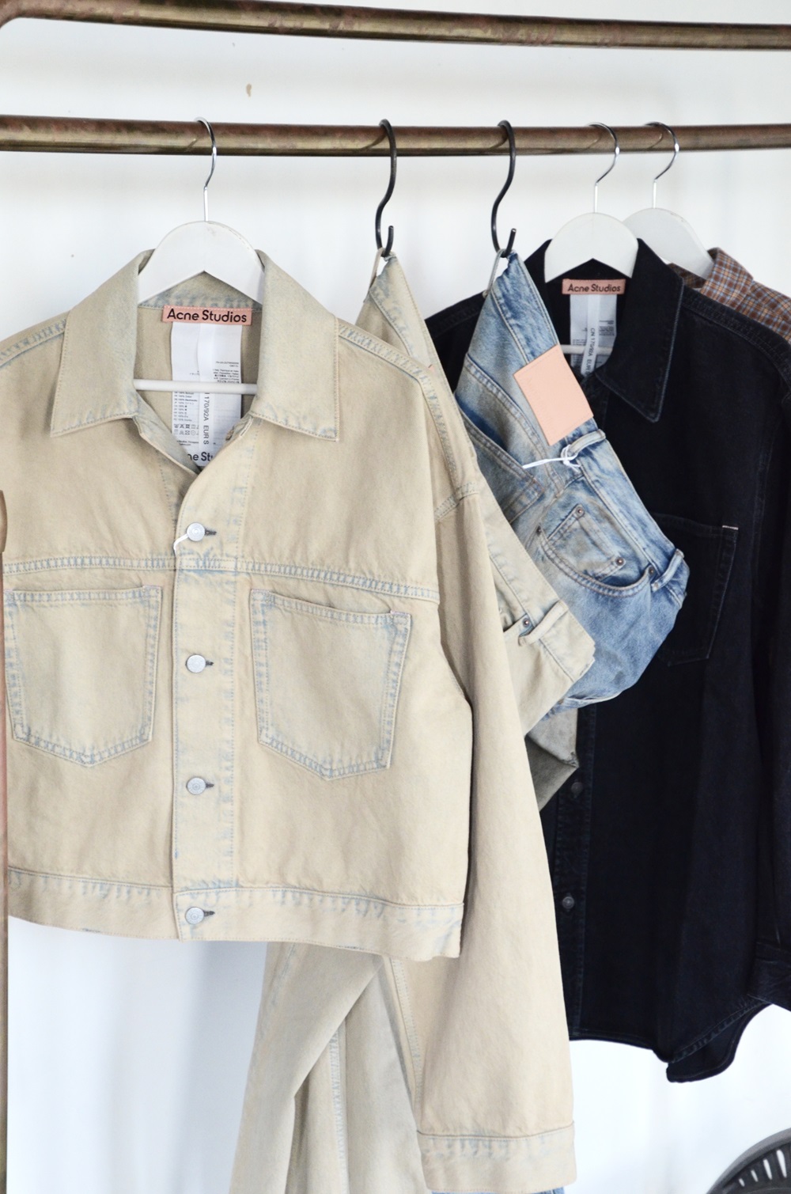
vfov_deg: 26.0
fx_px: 2581
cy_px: 597
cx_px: 396
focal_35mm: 78
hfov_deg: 17.4
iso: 1600
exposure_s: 1/40
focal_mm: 52
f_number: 5
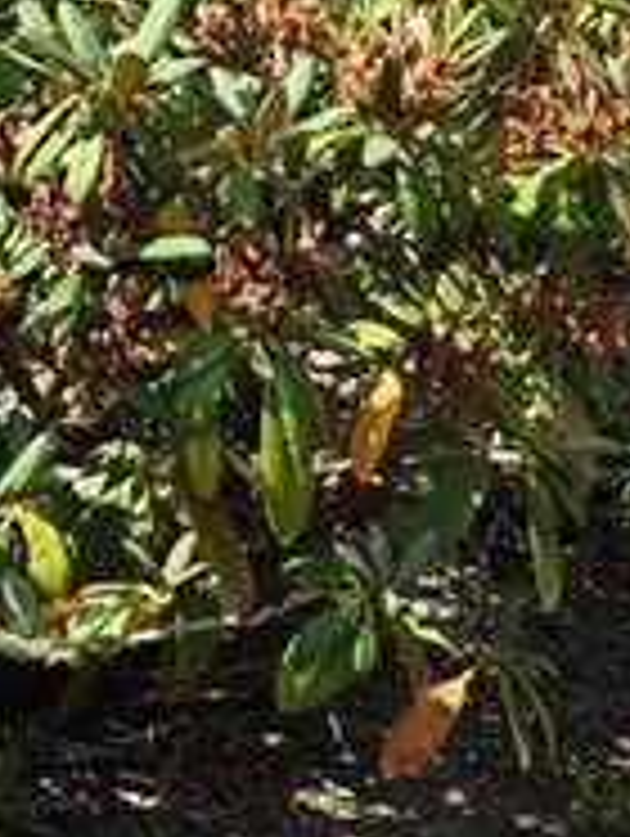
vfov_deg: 10.8
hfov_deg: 8.3
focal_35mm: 178
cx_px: -94
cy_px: -302
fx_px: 4310
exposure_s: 1/3778
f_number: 1.4
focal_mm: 6.5
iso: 64
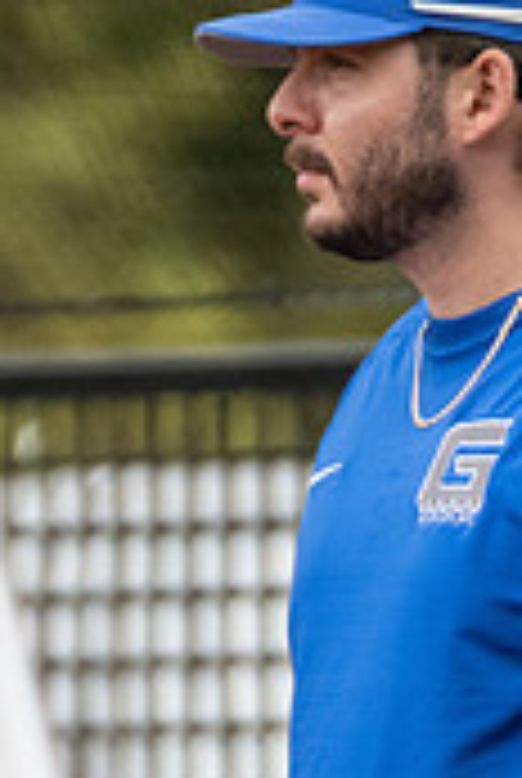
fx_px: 53266
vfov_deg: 0.8
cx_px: -379
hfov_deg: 0.6
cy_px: 1033
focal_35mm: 2459
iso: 2500
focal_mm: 560
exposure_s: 1/1000
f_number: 5.6
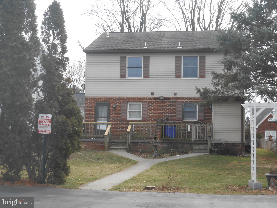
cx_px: 138
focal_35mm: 63
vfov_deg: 23.3
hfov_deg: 30.7
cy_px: 104
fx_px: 504
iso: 80
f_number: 5.6
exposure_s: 1/160
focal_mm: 11.3
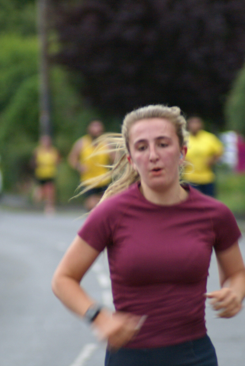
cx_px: 129
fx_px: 5340
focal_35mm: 524
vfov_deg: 3.9
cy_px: 191
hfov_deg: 2.6
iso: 800
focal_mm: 300
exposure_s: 1/80
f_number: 5.6
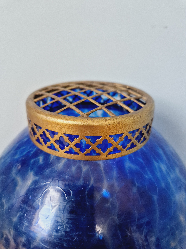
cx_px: 93
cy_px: 124
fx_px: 165
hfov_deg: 58.9
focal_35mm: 23
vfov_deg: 73.9
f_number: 1.8
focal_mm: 5.4
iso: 500
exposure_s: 1/100
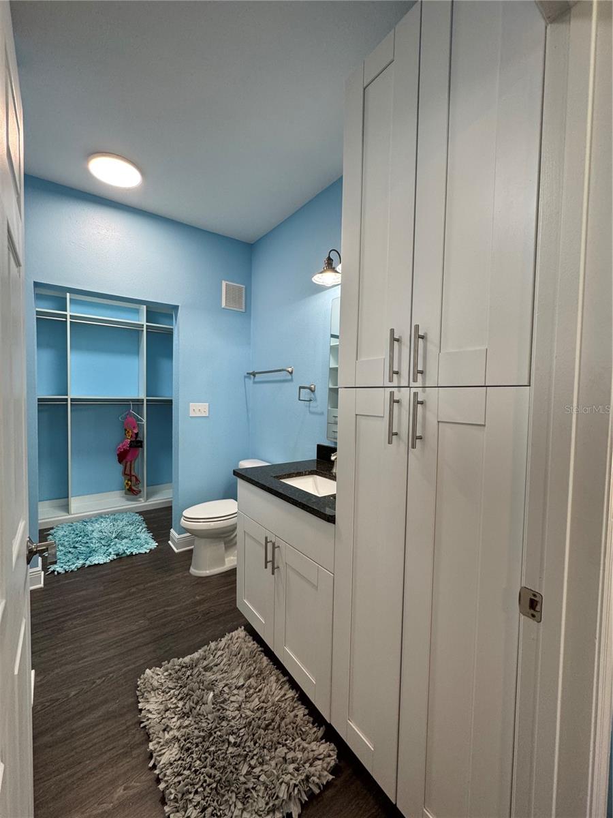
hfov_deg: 85.7
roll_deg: -0.6
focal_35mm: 14
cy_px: 409
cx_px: 306
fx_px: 331
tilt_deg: -3.9
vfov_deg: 102.1
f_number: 2.2
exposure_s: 1/120
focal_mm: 2.22
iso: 160
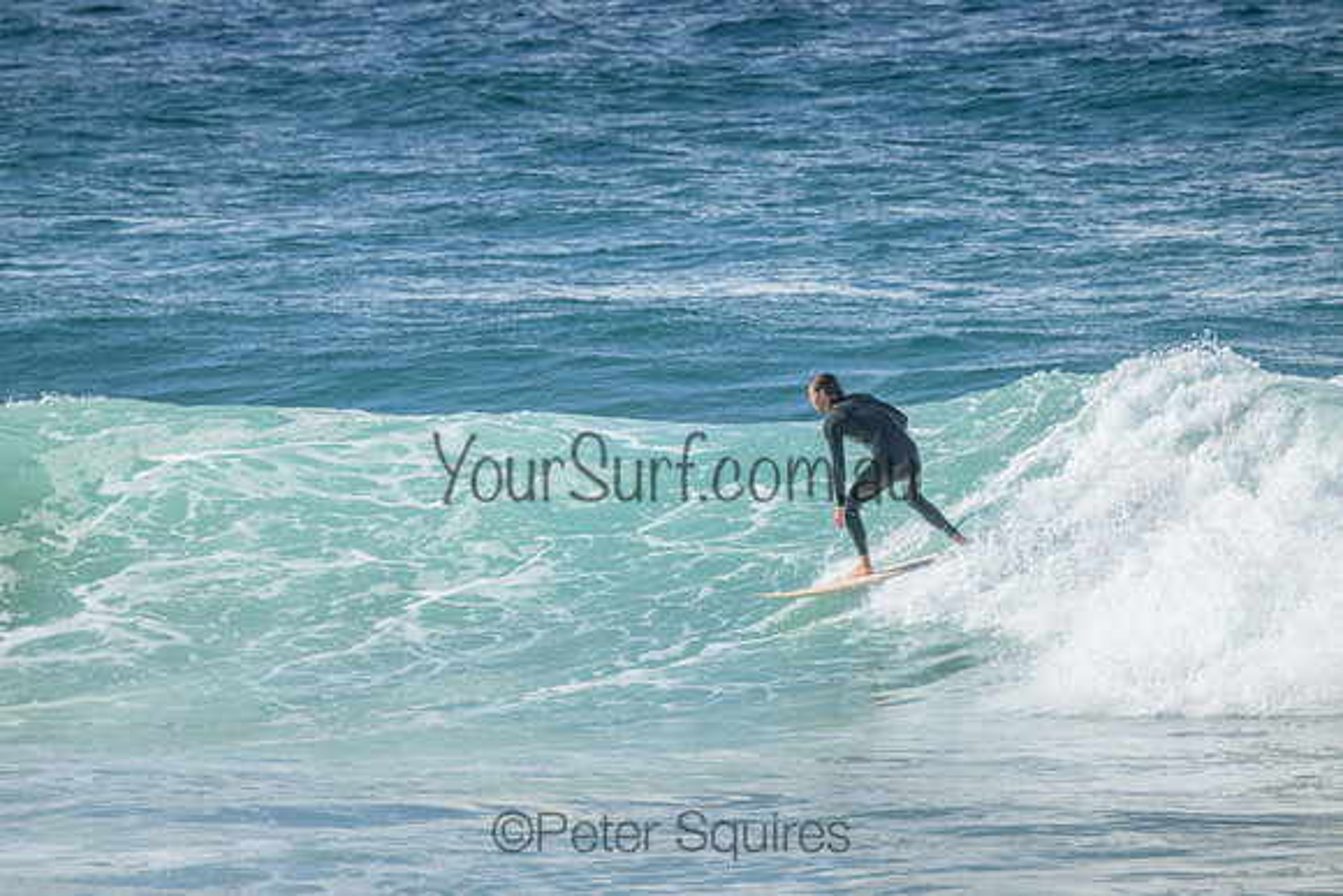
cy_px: 448
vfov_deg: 1.7
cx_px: 672
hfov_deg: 2.6
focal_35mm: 800
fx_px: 29850
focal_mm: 800
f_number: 11
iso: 2000
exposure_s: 1/1600
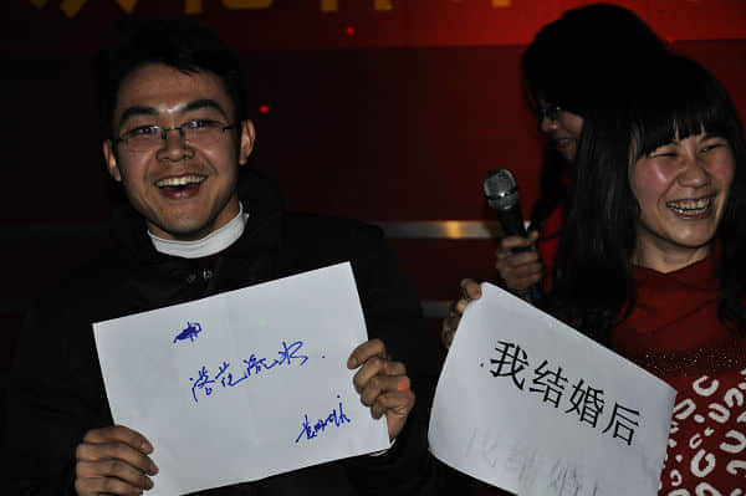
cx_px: 373
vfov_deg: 18.9
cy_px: 248
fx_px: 1491
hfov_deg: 28.1
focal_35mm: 72
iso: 800
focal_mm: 48
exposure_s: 1/60
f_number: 4.8
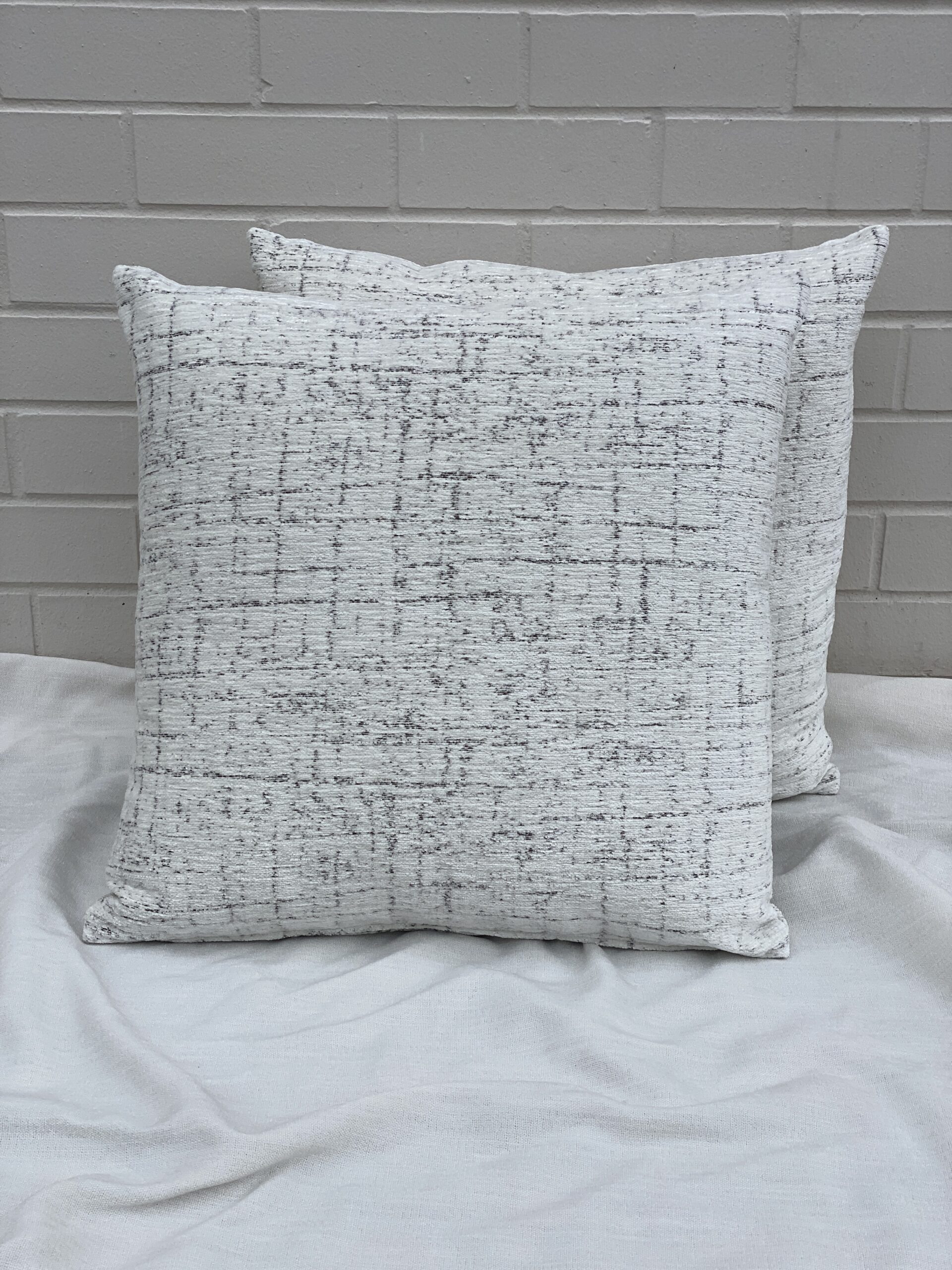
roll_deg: -1.3
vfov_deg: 36.8
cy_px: 635
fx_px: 1907
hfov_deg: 28.0
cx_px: 476
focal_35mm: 52
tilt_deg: -20.6
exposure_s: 1/761
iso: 20
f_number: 2
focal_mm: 6
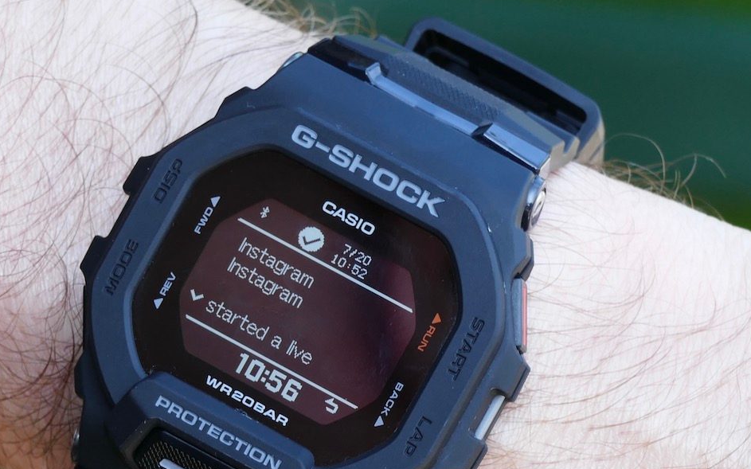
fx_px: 5750
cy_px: 301
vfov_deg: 4.7
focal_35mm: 281
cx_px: 310
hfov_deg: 7.5
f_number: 6.3
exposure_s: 1/80
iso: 200
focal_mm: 47.46
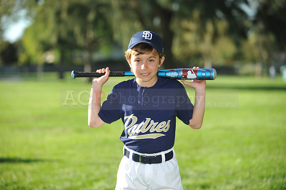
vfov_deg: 11.4
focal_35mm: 120
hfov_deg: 17.1
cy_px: 95
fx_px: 953
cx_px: 143
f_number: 4
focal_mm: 120
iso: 200
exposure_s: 1/800
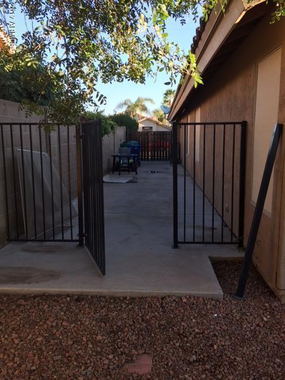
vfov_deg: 61.7
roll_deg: +1.5
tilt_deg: -8.3
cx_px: 142
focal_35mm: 29
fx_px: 318
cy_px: 190
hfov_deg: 48.2
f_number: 2.2
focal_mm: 4.15
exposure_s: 1/264
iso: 32
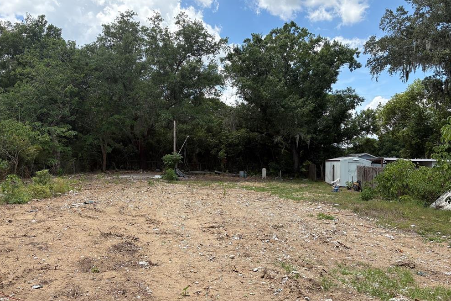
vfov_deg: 46.4
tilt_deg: +5.2
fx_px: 351
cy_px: 143
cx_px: 228
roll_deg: -2.2
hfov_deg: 65.5
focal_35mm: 28
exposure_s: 1/2208
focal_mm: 5.96
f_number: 1.6
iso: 50
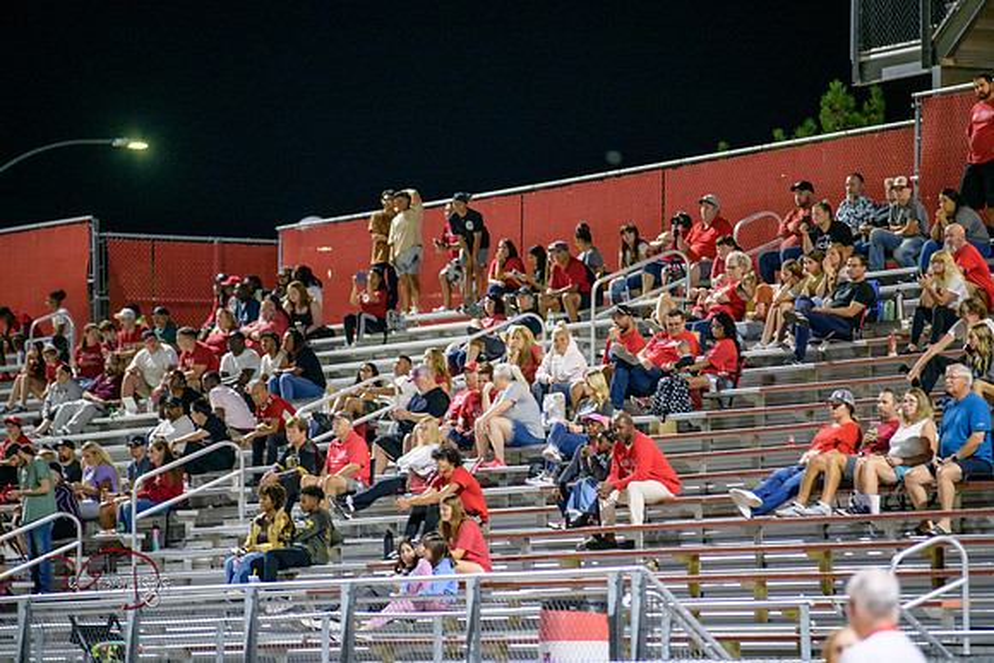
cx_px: 497
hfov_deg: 10.3
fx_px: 5523
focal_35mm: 200
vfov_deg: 6.9
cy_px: 332
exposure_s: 1/80
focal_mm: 200
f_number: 2.8
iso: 1600
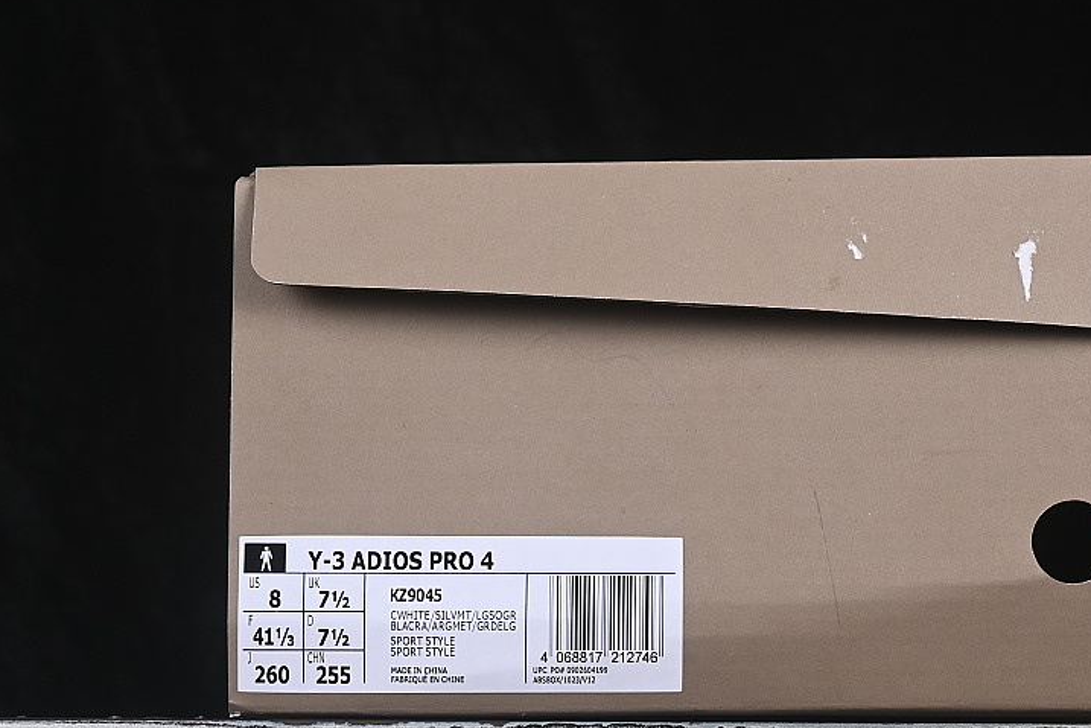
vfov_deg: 12.1
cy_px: 381
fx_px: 3424
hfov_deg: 18.1
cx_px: 717
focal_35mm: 113
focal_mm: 50
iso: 160
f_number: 8
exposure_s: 1/80
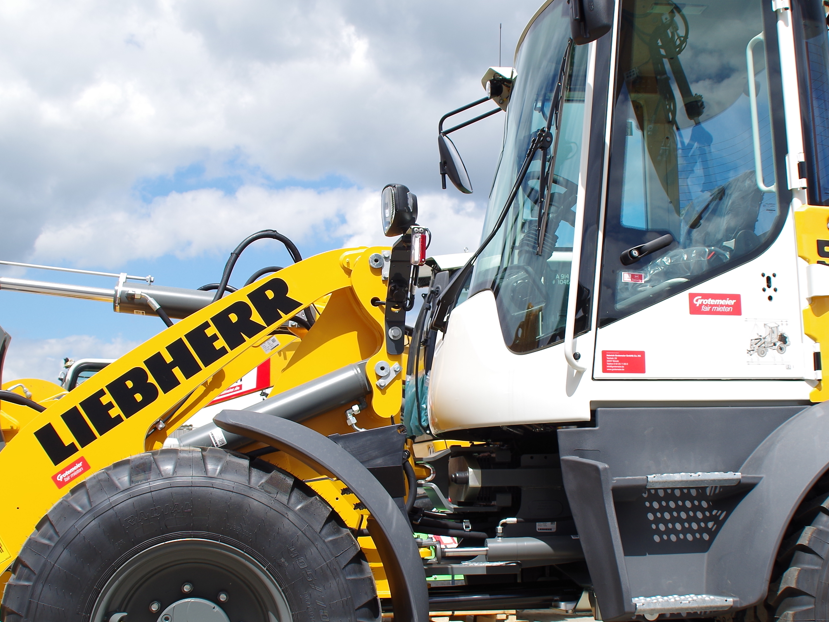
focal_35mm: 45
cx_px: 444
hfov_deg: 42.0
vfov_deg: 32.2
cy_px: 347
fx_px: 1078
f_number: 7.1
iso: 100
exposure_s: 1/320
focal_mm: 18
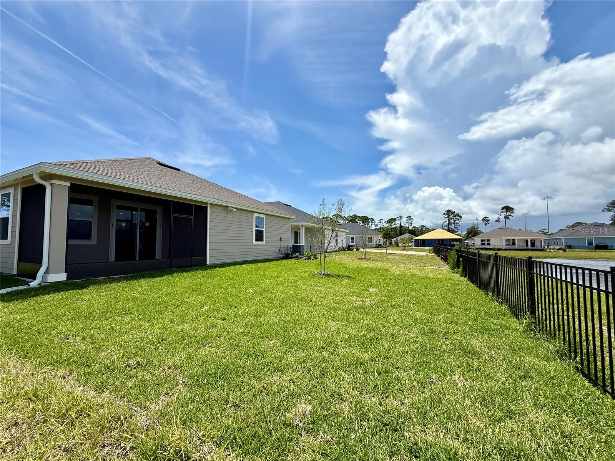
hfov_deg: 102.1
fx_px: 249
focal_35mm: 14
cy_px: 230
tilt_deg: +1.9
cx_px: 308
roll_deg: -0.5
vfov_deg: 85.7
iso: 50
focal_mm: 2.22
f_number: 2.2
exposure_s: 1/3289
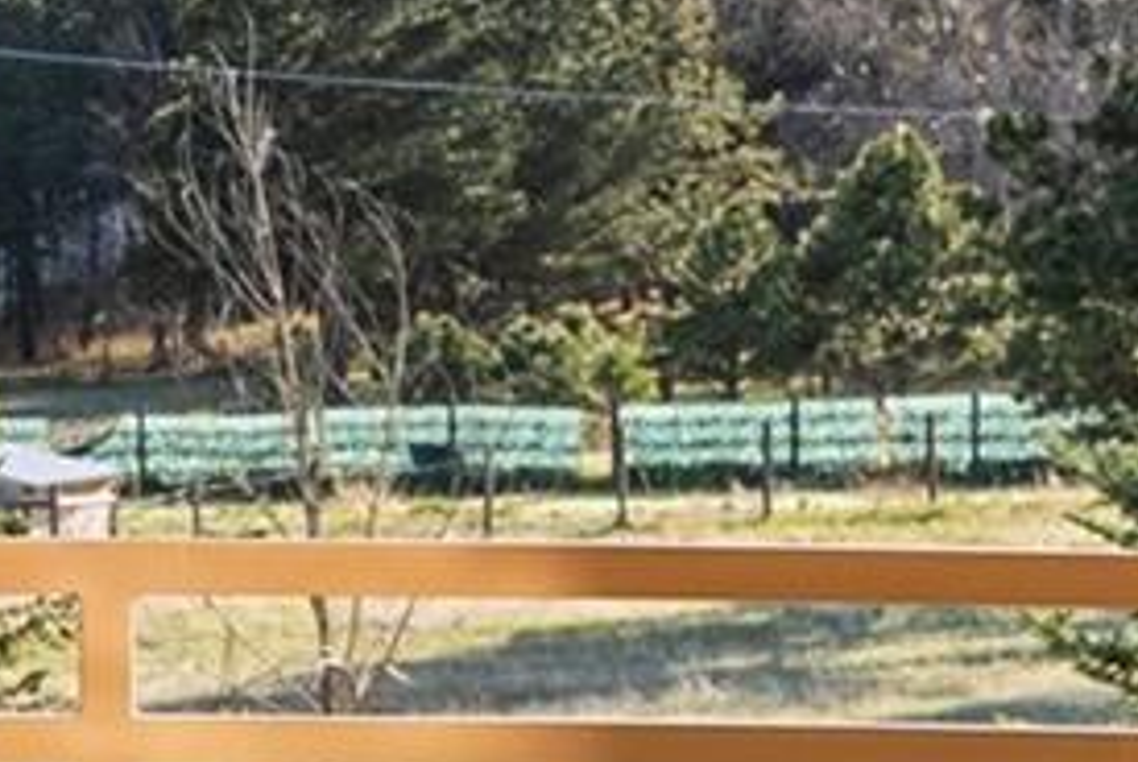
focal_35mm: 291
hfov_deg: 7.0
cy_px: -62
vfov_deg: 4.7
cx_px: -50
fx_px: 9208
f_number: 10
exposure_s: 1/80
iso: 200
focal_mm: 50
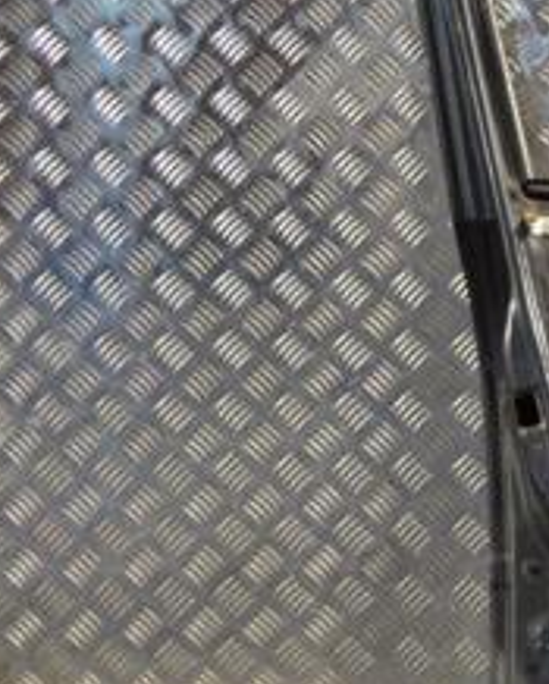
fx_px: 2351
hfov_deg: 12.6
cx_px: 841
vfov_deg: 16.5
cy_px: 248
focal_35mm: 116
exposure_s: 1/30
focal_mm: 30
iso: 110
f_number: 4.5
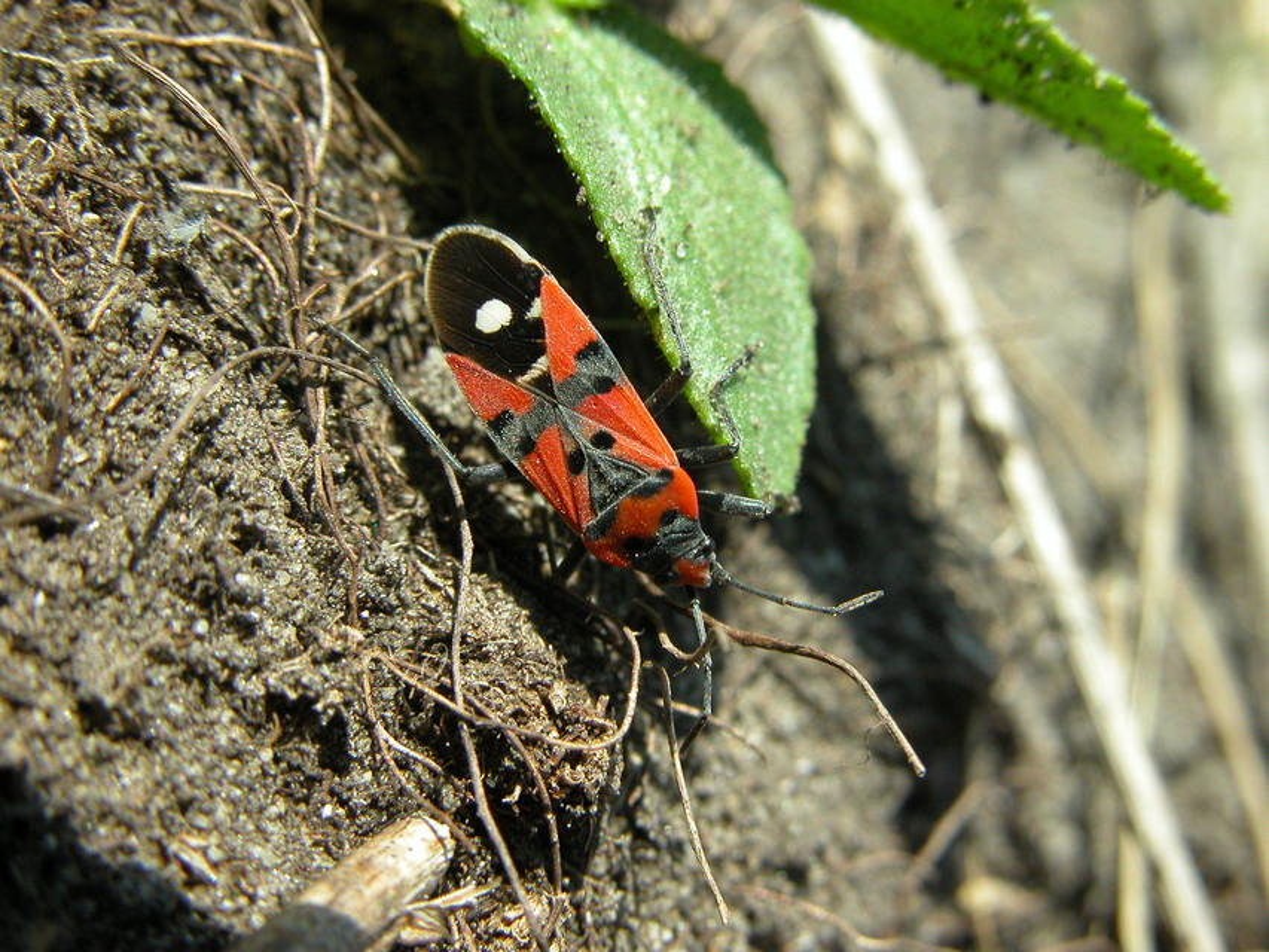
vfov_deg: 17.8
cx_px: 634
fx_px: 3043
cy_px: 476
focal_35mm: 83
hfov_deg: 23.6
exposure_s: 1/333
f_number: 6.9
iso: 200
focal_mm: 21
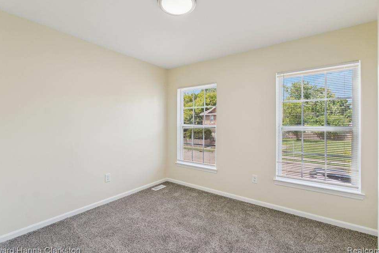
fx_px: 168
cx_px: 185
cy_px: 122
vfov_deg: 73.7
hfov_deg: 96.7
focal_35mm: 16
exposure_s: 1/30
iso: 160
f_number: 8
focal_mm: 10
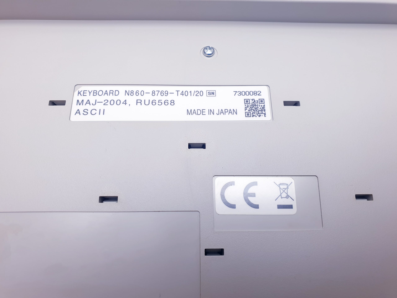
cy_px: 149
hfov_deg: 67.3
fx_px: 298
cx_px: 198
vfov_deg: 53.1
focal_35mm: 26
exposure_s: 1/100
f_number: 2.4
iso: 64
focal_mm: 4.3
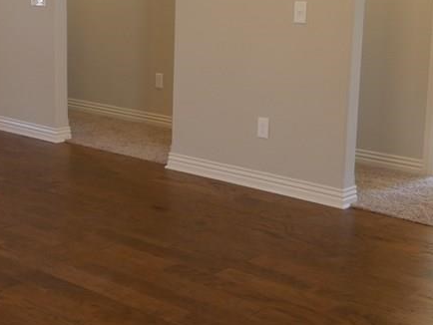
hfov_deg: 29.3
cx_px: 163
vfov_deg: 22.2
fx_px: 826
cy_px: 123
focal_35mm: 66
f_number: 3.5
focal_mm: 14
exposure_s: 1/60
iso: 500
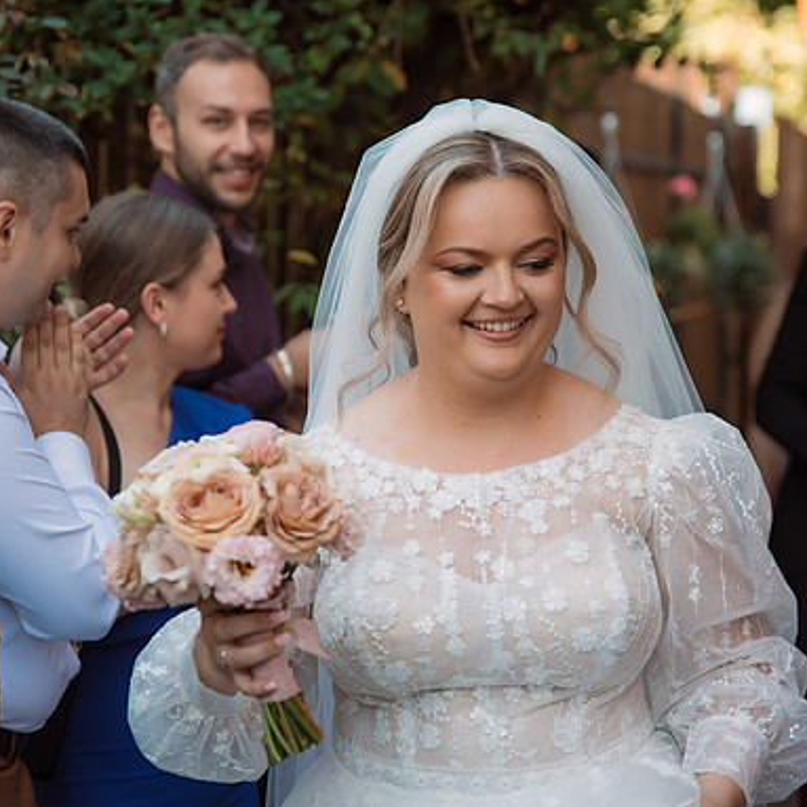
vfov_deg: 19.3
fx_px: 2374
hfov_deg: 19.3
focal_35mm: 90
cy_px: 401
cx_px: 424
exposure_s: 1/500
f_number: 2.8
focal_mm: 70
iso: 400
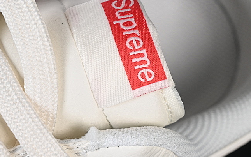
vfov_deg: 10.2
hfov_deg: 16.3
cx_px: 97
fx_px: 876
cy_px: 71
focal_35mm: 128
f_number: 7.1
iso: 160
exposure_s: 1/80
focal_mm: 50
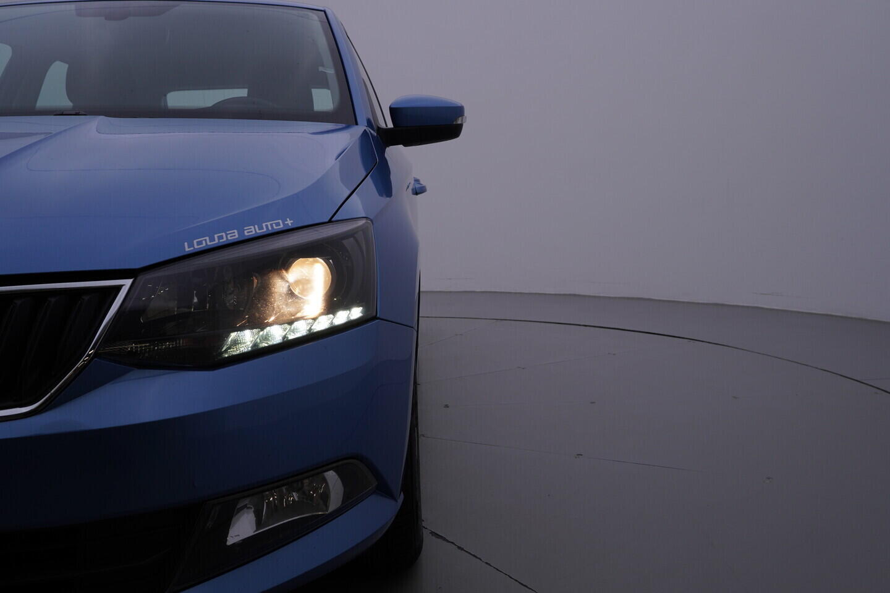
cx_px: 445
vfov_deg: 36.9
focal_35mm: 36
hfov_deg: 53.1
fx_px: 890
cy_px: 296
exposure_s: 1/160
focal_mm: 24
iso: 125
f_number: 5.6
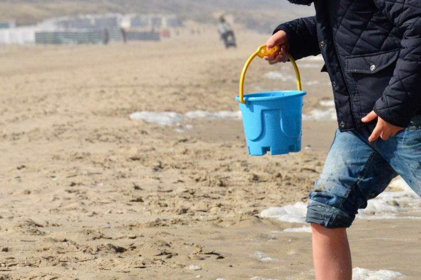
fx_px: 3705
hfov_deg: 6.5
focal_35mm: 317
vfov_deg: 4.3
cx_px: 361
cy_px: 115
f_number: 9
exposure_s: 1/4000
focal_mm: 105
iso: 800
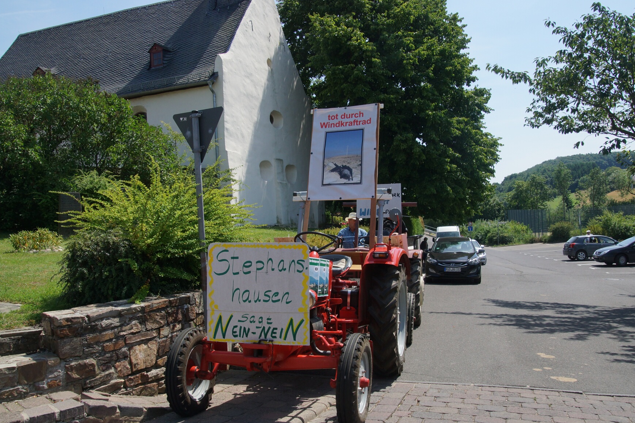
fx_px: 547
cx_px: 330
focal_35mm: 31
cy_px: 209
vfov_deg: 42.3
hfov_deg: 60.3
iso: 200
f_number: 8
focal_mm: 18
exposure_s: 1/500
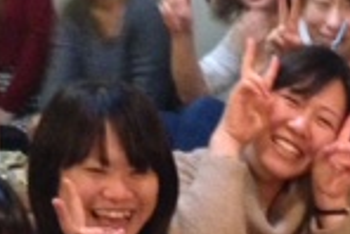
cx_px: 447
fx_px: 1440
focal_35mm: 148
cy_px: 321
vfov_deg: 9.1
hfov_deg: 13.4
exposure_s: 1/15
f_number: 2.4
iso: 640
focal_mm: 4.12
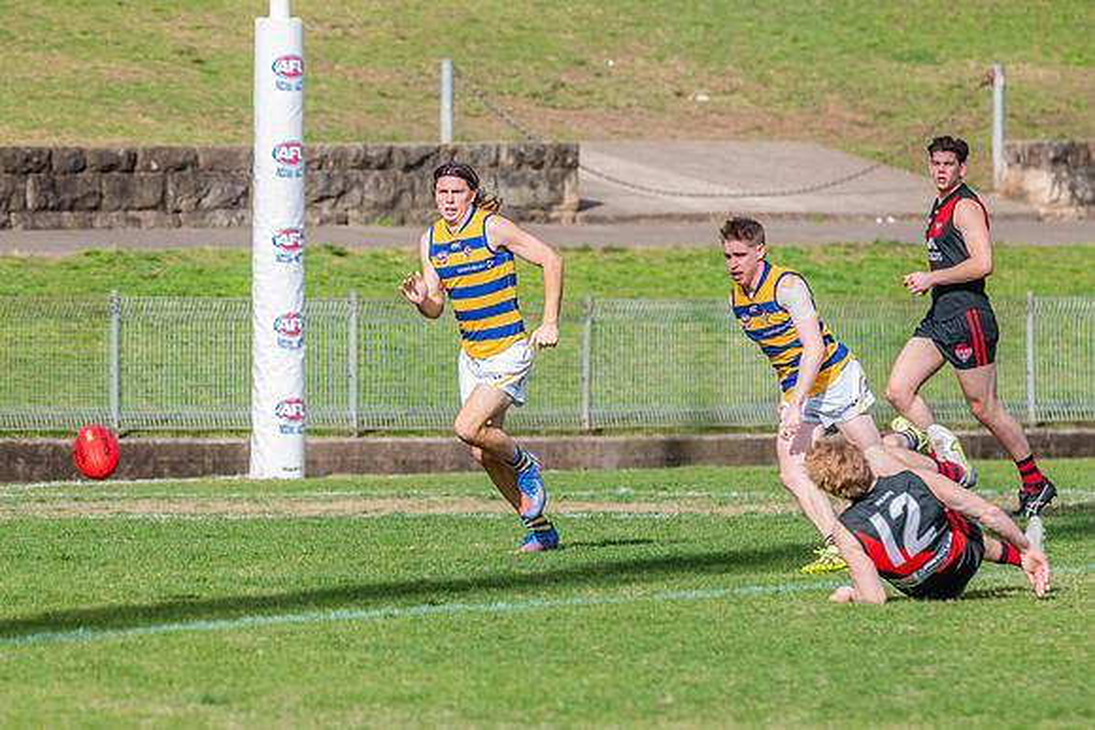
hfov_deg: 4.8
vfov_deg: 3.2
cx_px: 528
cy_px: 361
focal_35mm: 429
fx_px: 13062
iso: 800
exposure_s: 1/1600
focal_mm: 350
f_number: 10
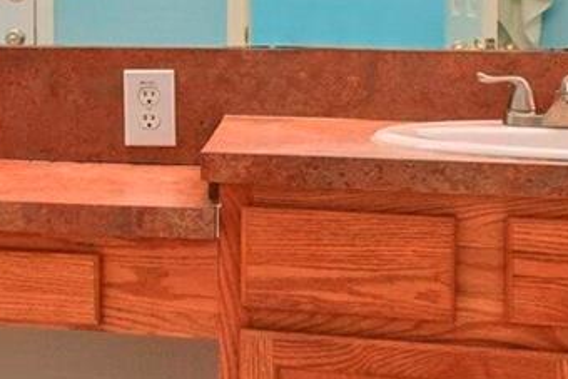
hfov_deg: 19.2
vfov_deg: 14.3
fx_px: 1484
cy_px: -8
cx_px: -267
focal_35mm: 94
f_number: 11
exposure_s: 1/15
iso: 400
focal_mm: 20
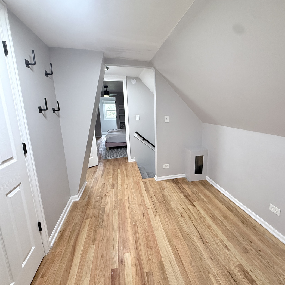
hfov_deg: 83.2
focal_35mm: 17
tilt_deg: -11.9
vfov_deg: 84.0
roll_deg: +0.7
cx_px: 168
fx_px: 158
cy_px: 144
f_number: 2.2
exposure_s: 1/60
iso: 320
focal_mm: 2.22
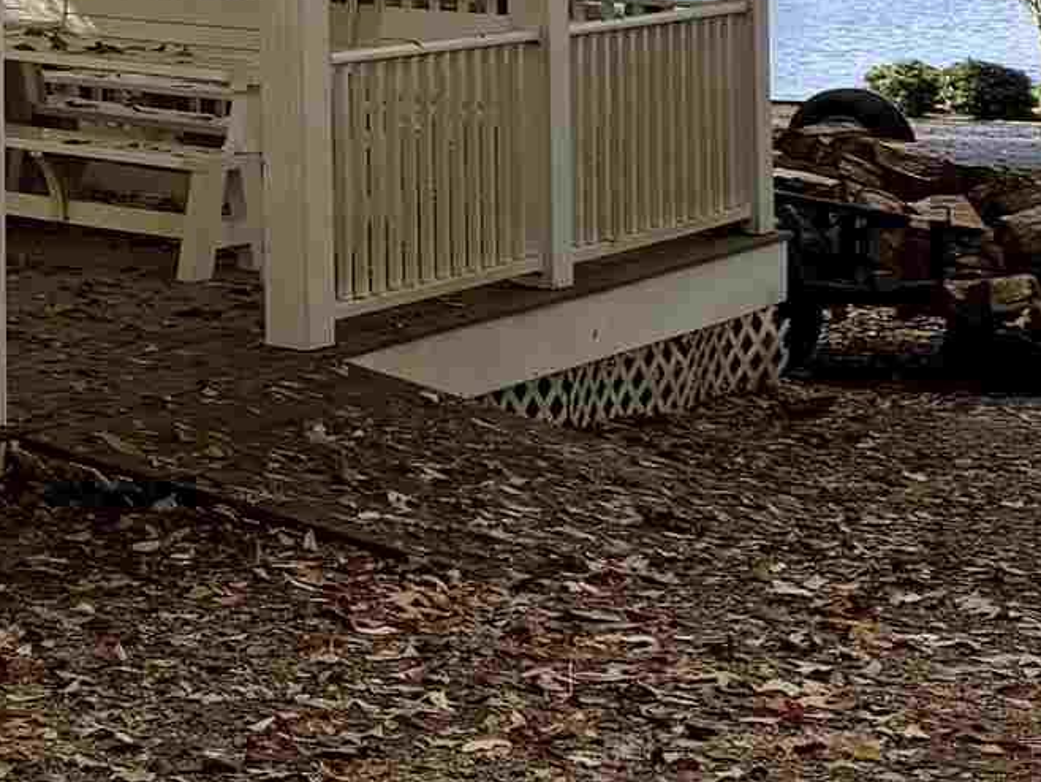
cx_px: -690
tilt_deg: +2.6
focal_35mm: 112
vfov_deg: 12.5
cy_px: -405
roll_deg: +0.3
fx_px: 3369
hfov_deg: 15.6
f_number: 1.78
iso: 80
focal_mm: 6.76
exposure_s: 1/728
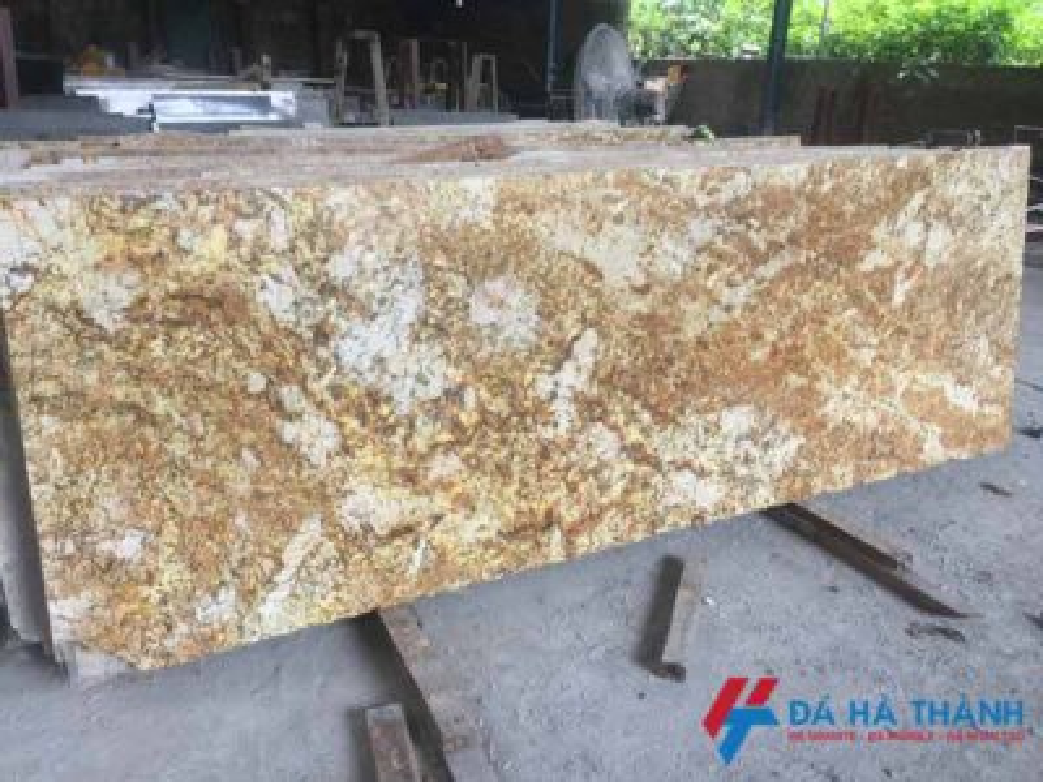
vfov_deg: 48.2
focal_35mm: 29
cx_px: 522
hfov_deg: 61.7
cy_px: 391
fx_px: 874
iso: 32
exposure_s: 1/33
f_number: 2.2
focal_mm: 4.15
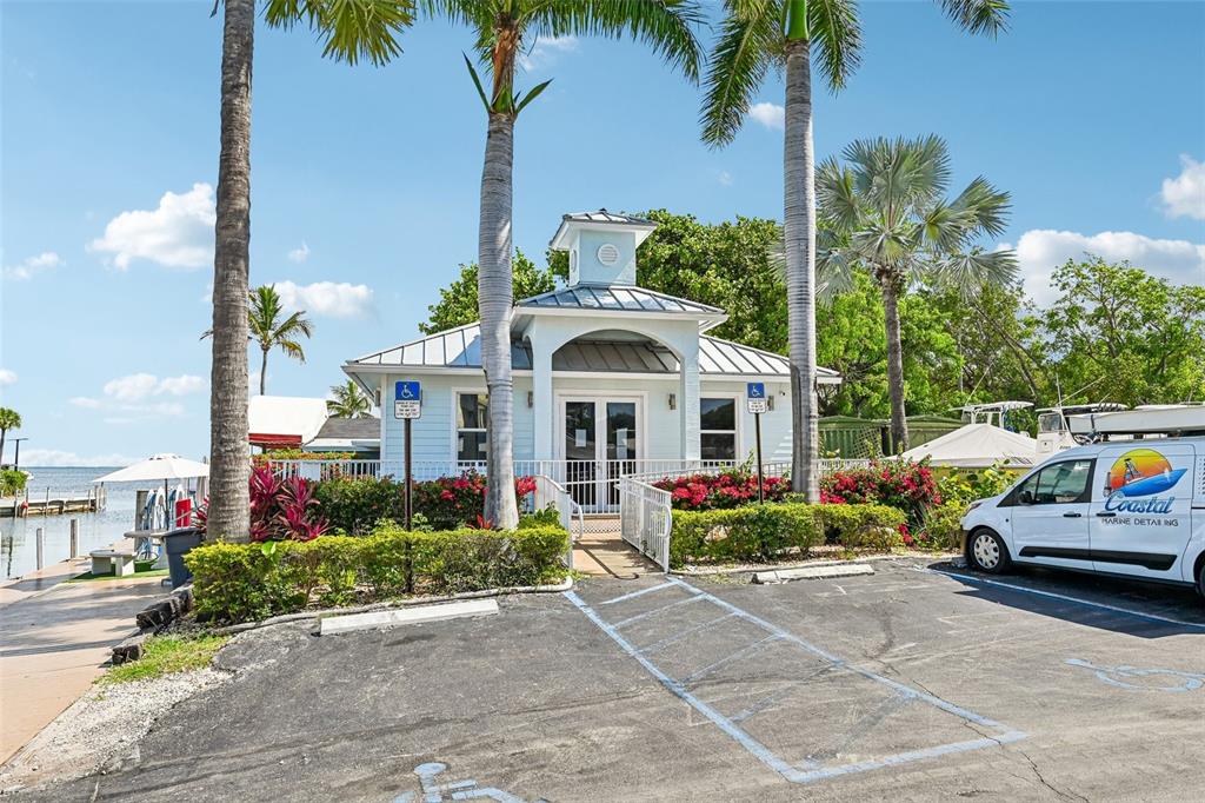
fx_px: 803
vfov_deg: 53.1
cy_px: 402
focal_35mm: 24
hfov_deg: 73.8
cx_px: 602
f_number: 7.1
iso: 100
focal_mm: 24
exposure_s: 1/400
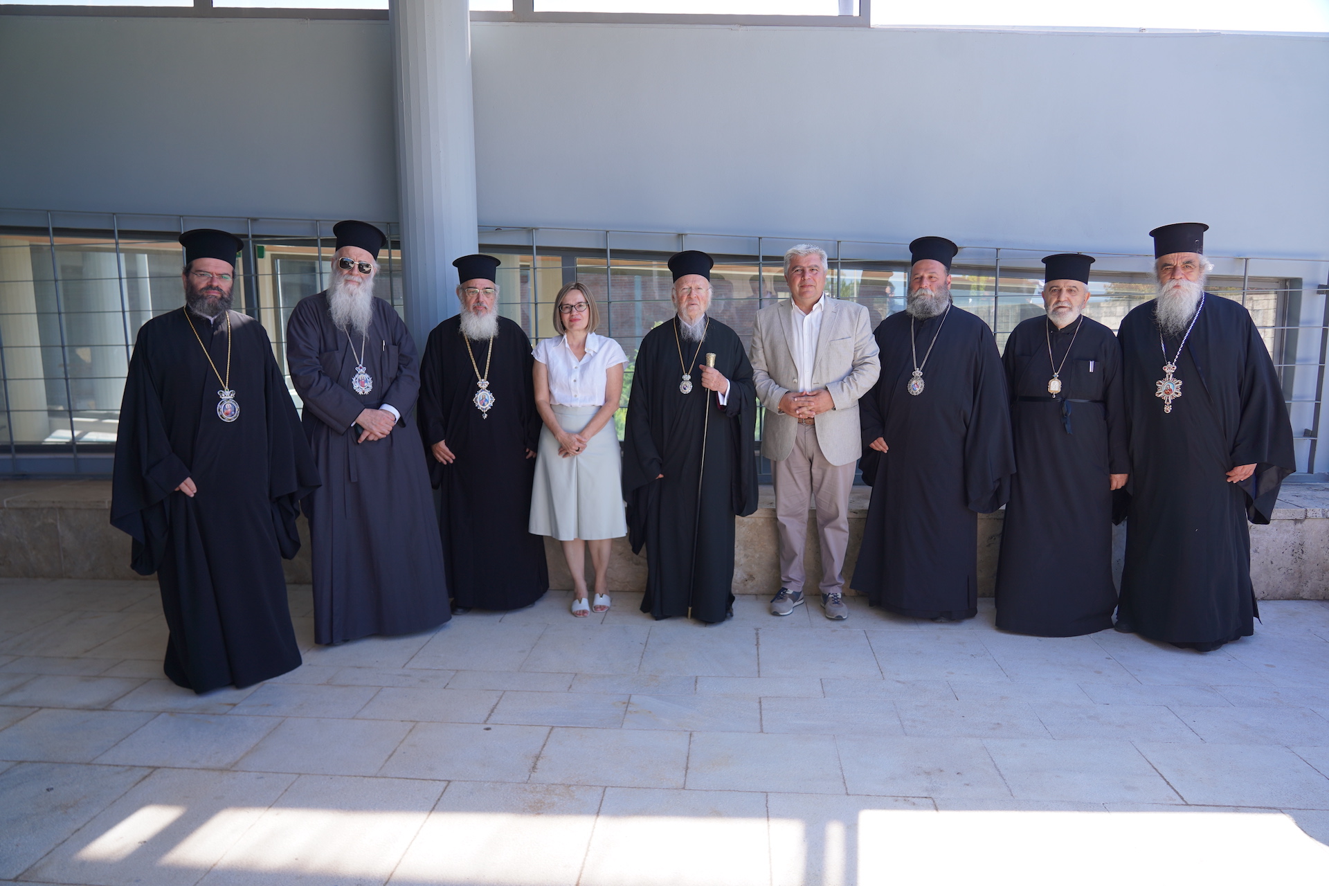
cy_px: 443
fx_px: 886
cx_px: 664
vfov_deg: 53.1
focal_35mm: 24
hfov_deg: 73.7
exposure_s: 1/160
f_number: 4
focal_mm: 24
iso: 125
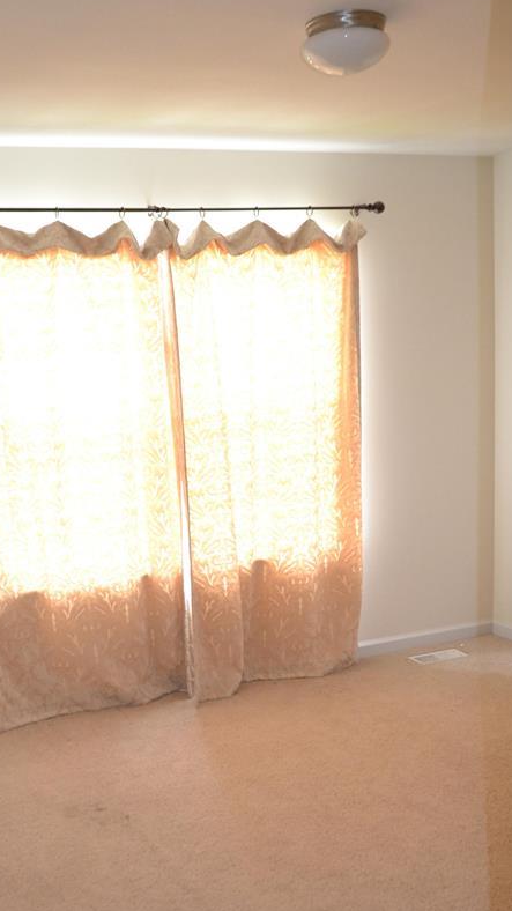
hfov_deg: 30.2
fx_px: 942
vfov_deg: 51.2
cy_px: 554
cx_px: 169
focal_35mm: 39
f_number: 3.5
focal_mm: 18
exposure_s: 1/60
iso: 2200
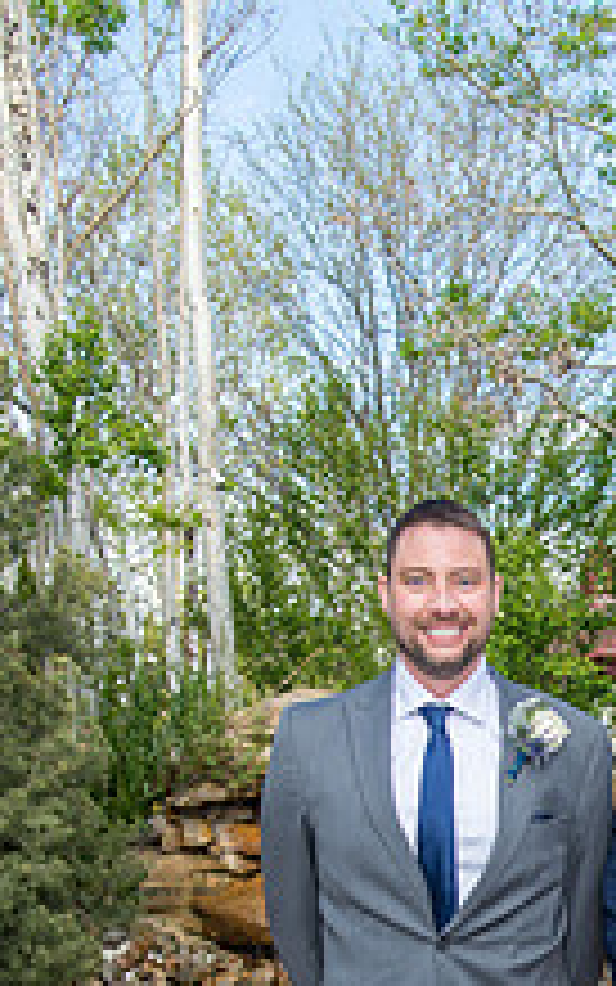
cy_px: 977
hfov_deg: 19.4
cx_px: 634
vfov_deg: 29.5
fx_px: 1745
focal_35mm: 65
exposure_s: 1/250
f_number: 5
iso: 100
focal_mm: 31
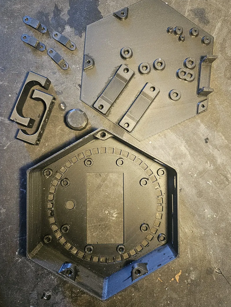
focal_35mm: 24
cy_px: 152
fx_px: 213
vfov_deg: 71.6
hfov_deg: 56.8
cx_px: 117
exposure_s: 1/100
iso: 1000
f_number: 1.8
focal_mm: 5.4
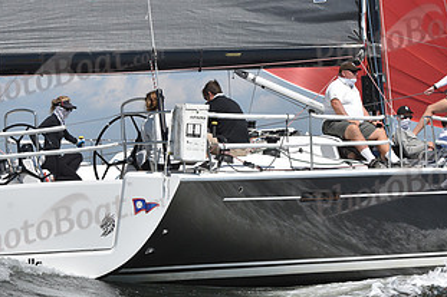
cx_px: 240
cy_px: 128
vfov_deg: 7.5
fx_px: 2271
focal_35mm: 183
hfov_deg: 11.2
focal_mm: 98
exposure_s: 1/1250
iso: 320
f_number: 10
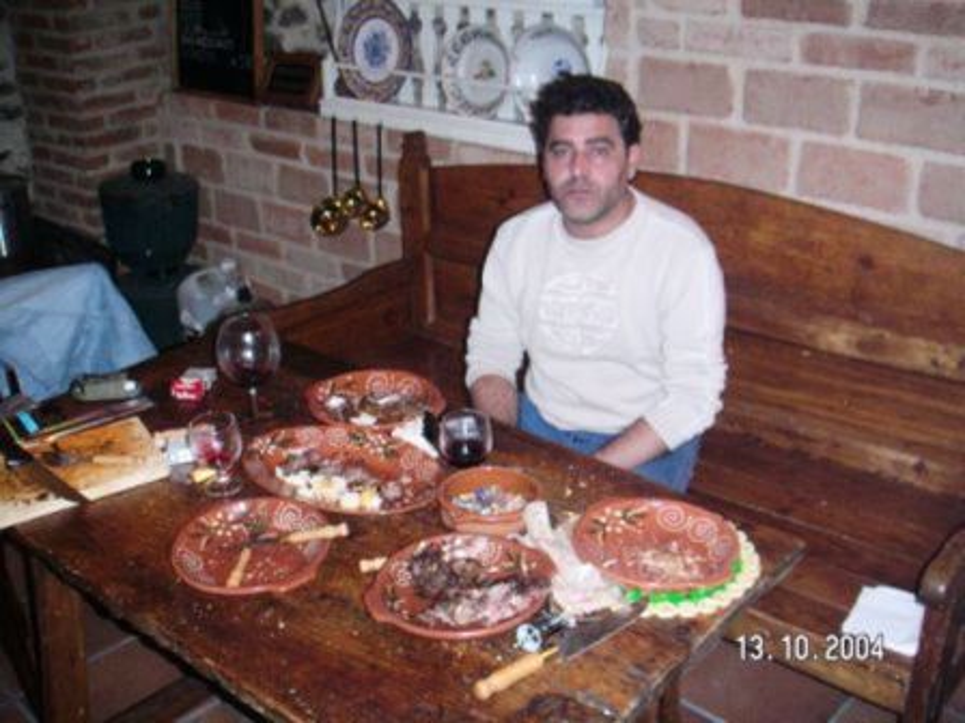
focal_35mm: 38
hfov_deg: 49.0
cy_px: 362
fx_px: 1059
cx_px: 482
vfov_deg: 37.7
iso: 160
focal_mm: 6
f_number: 2.8
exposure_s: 1/50
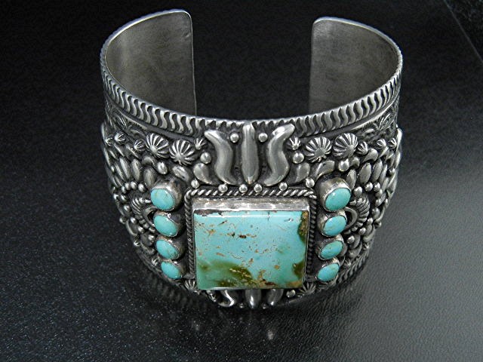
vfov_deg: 32.2
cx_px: 242
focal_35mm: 45
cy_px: 181
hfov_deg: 42.1
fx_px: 628
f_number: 7.6
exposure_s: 1/30
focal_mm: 8.1
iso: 800
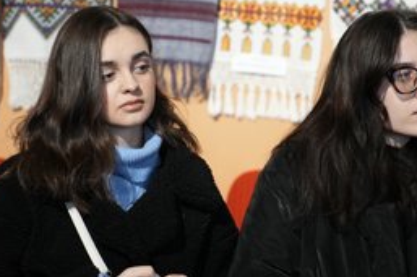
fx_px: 1262
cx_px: 277
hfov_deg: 18.7
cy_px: 132
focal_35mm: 109
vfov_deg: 12.5
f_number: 2.8
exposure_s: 1/160
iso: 4000
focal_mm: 70
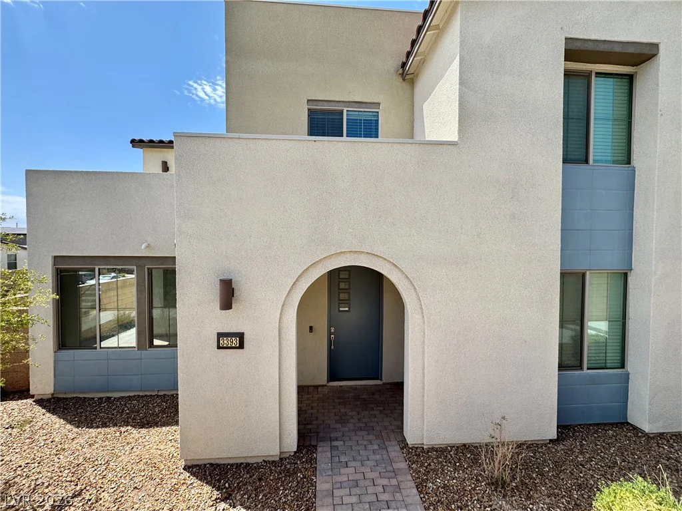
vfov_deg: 85.7
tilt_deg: -2.2
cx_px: 341
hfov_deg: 102.1
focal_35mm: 14
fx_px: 276
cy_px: 256
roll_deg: +0.2
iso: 50
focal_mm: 2.22
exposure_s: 1/1256
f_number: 2.2
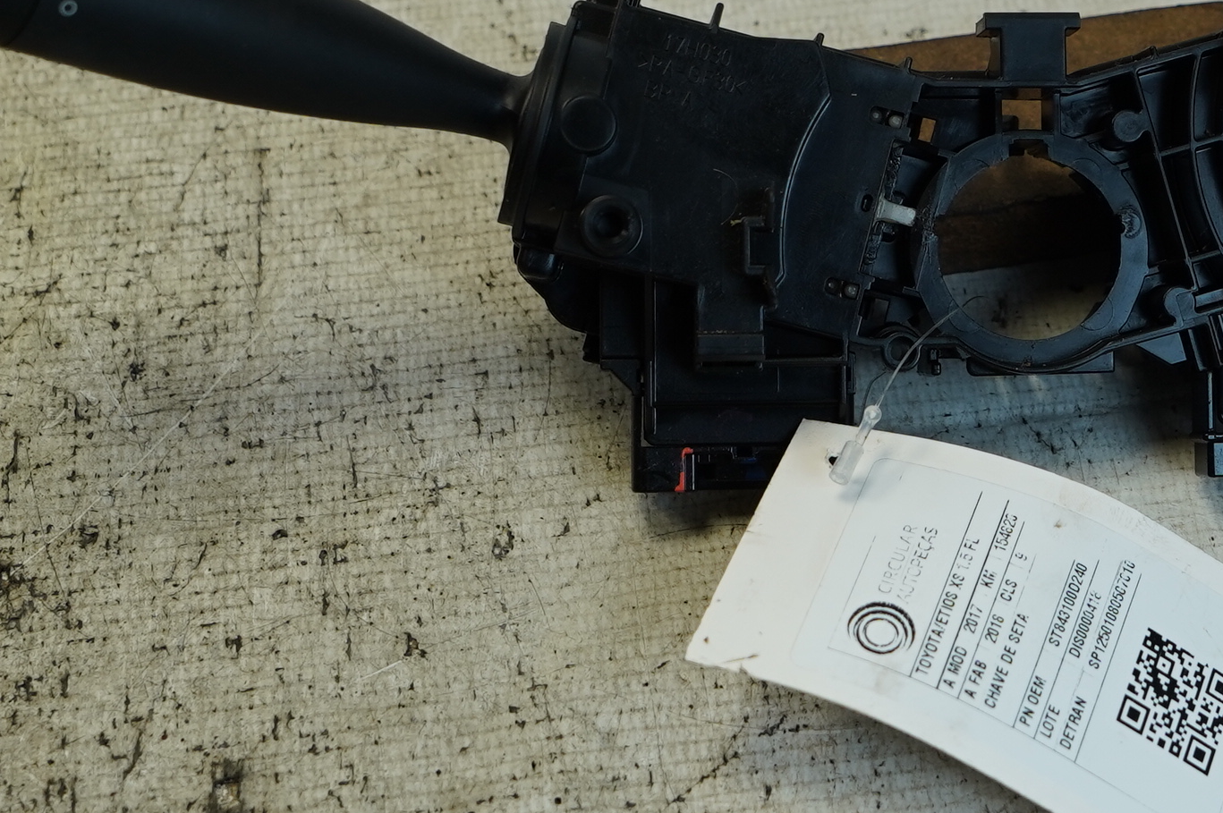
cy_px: 206
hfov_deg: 22.7
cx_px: 1031
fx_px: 2987
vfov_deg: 15.4
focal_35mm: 88
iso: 320
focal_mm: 27
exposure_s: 1/160
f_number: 4
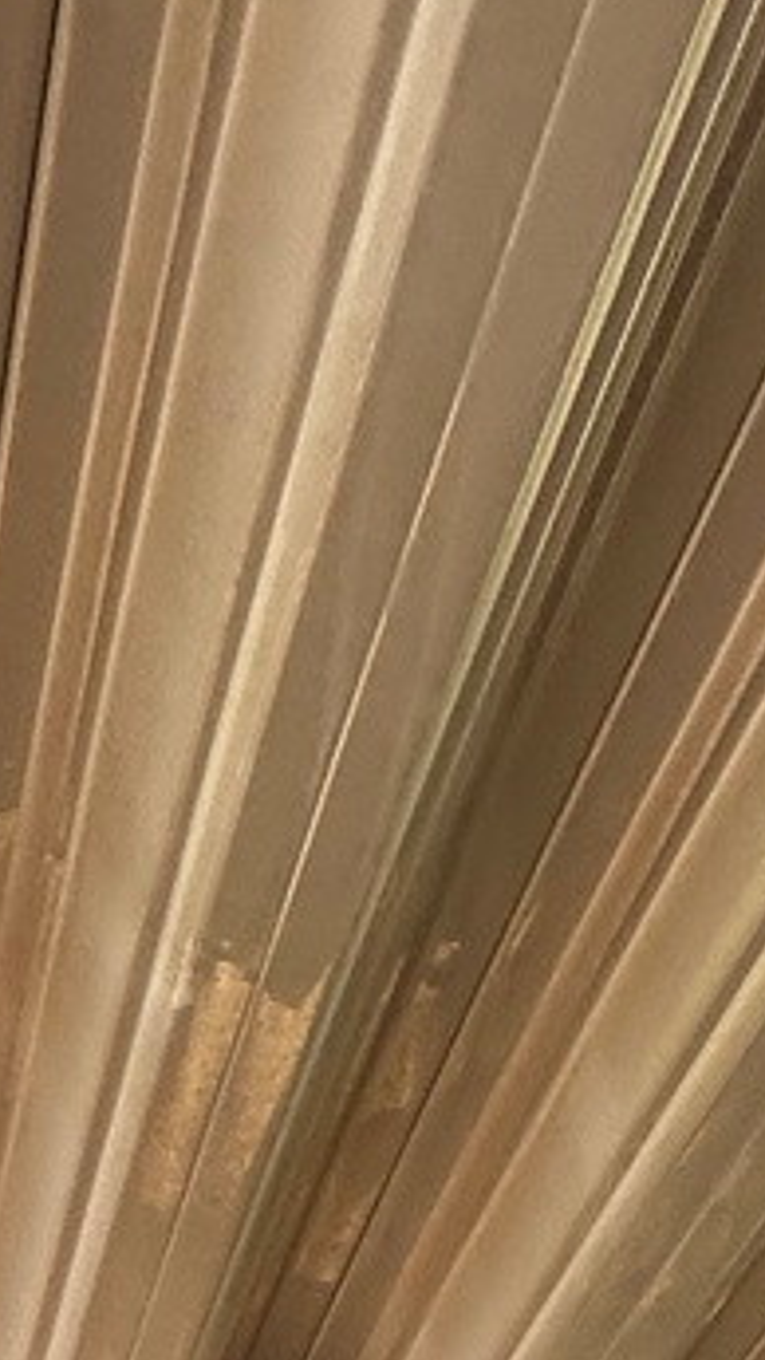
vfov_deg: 17.8
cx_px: 379
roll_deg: -0.6
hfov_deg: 17.7
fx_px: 2453
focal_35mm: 68
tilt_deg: -10.6
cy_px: 2878
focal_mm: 2.22
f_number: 2.2
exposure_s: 1/198
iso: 40
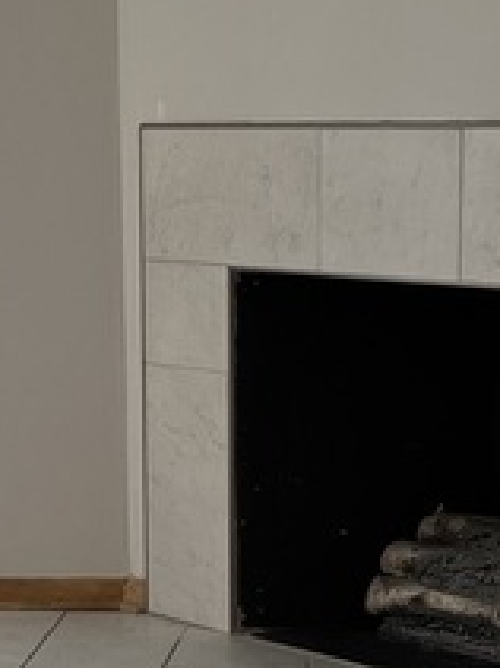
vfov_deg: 14.6
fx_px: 2564
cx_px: -522
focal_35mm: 133
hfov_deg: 10.2
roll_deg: +4.3
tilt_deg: -13.1
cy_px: 655
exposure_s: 1/120
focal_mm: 5.1
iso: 50
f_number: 1.6
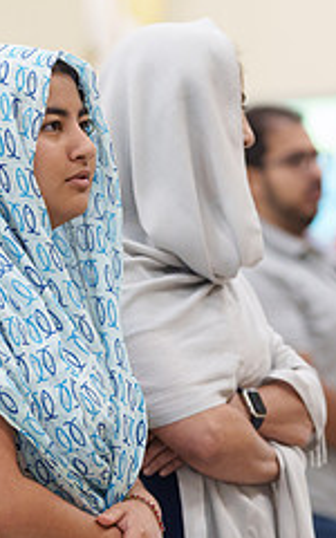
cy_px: 371
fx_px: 4014
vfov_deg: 7.7
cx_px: 123
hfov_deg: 4.8
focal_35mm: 274
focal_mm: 111
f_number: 2.8
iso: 1250
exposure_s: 1/160
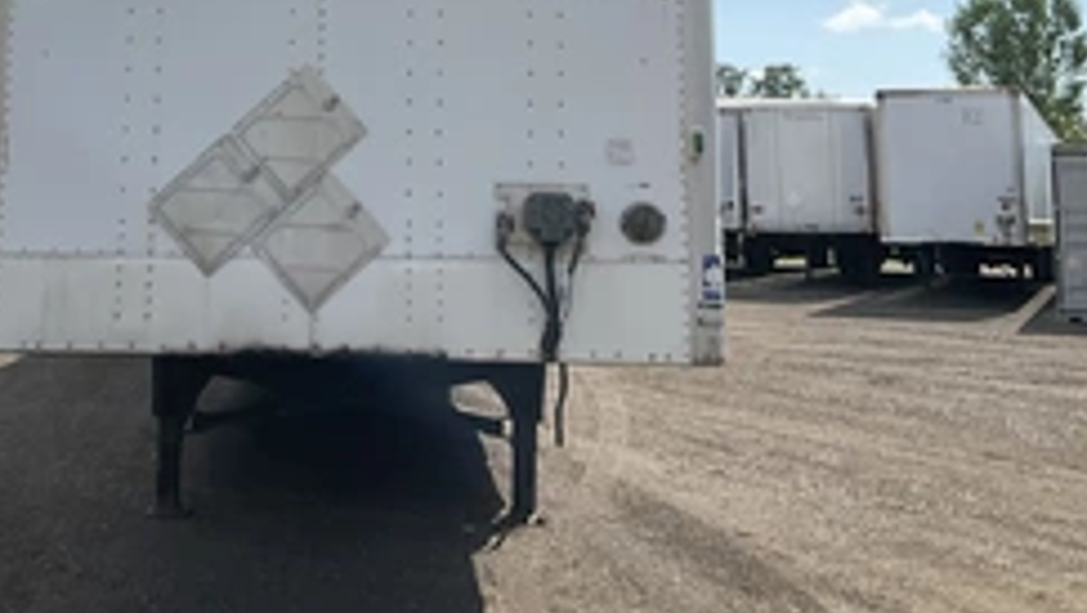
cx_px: 358
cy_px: -22
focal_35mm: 52
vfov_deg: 22.1
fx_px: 1500
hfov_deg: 39.4
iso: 25
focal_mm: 3
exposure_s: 1/3534
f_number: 1.8
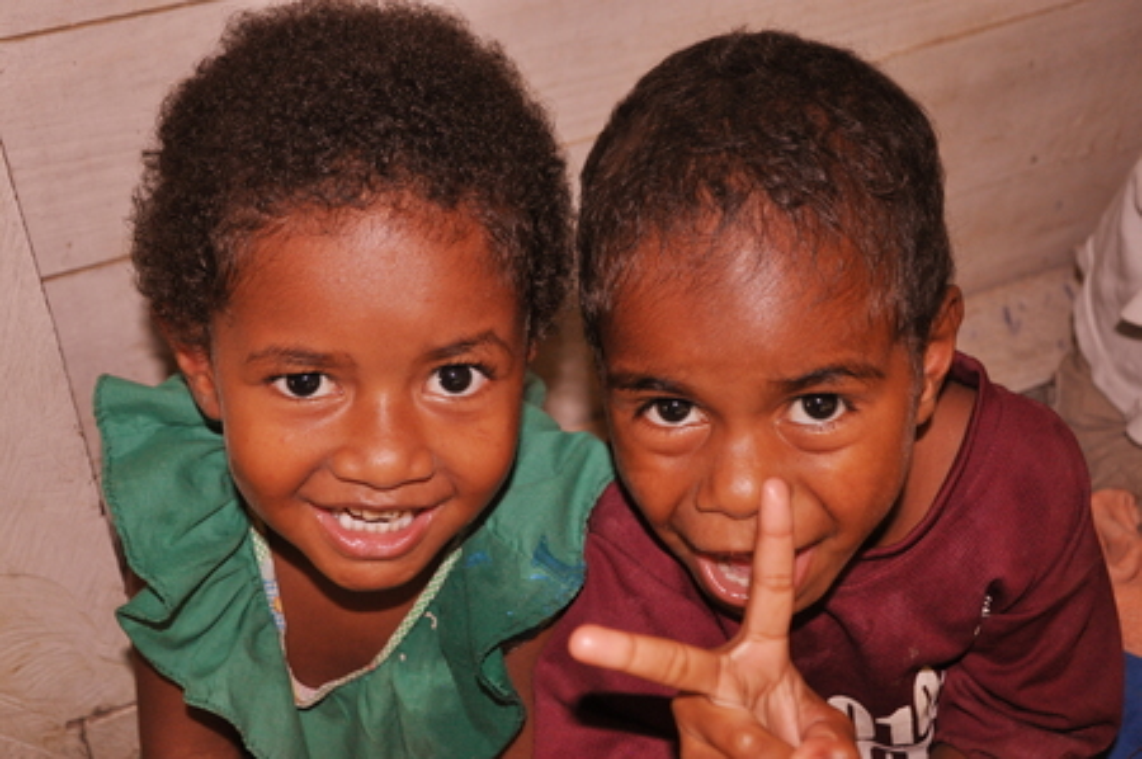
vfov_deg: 26.4
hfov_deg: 38.9
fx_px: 1616
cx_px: 571
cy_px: 380
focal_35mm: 51
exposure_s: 1/60
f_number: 4.2
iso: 800
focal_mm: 34
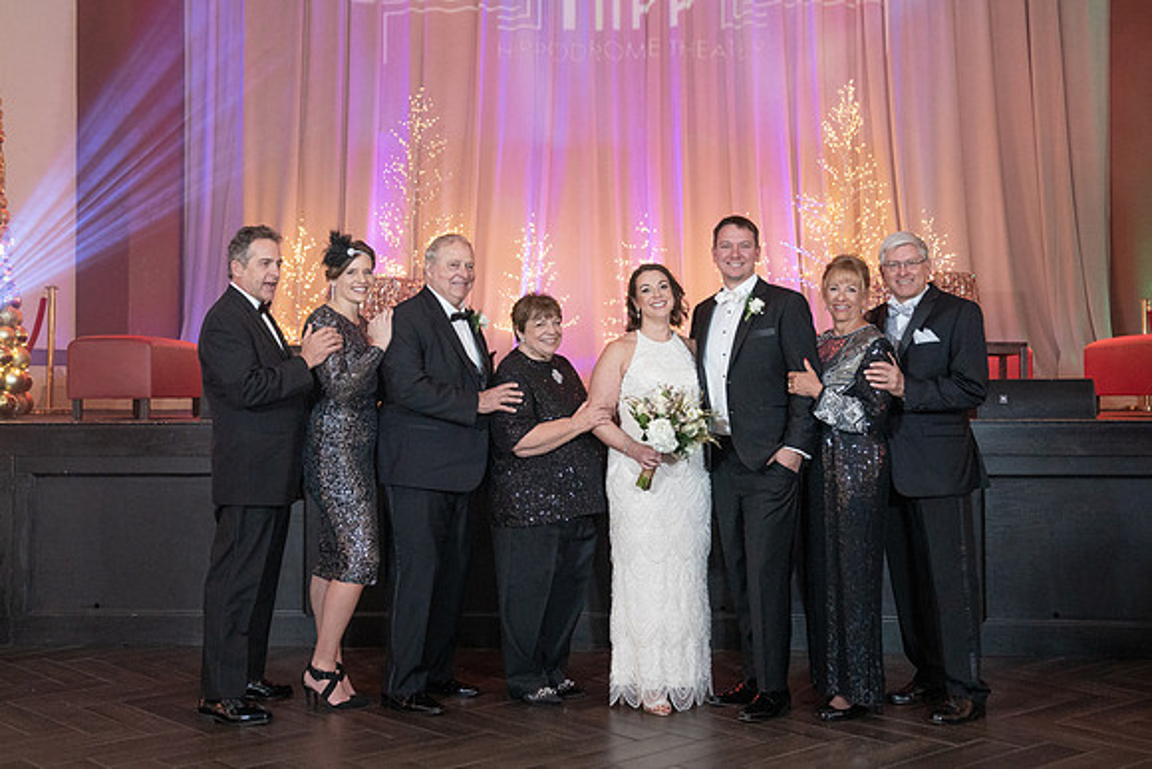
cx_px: 521
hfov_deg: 44.4
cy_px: 343
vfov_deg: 30.5
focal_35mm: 44
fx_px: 1409
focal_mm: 39
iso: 4000
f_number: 4
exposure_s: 1/125
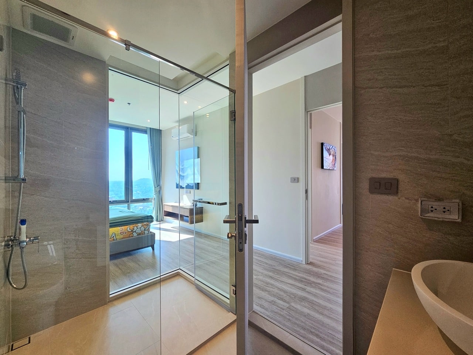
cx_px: 236
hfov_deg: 106.2
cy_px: 178
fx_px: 178
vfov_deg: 89.9
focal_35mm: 13
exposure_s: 1/101
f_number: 2.2
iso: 64
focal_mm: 2.2
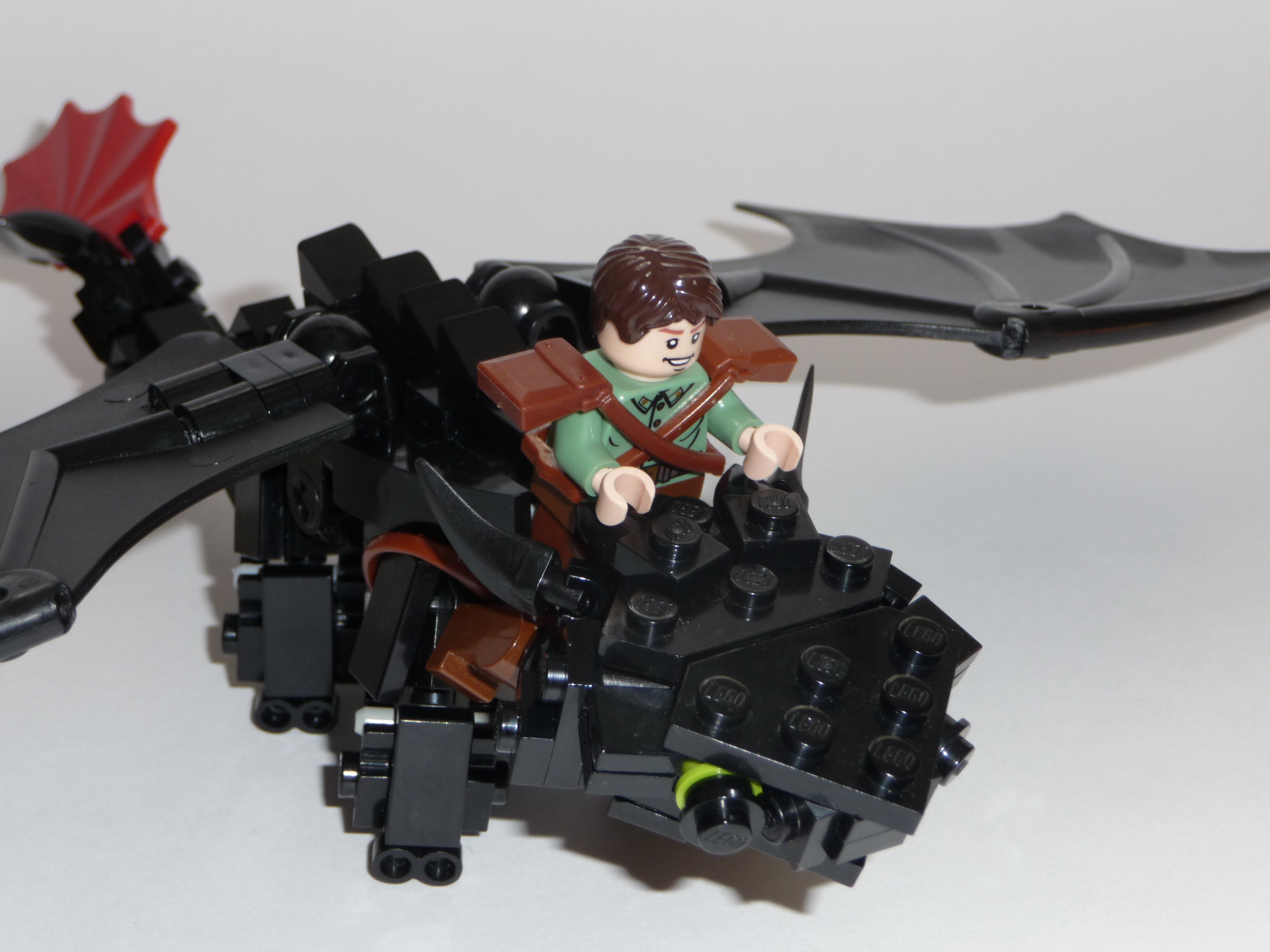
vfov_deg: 19.1
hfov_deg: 25.3
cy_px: 476
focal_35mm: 77
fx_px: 2825
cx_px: 635
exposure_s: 1/40
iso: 100
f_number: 4.6
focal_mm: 13.1
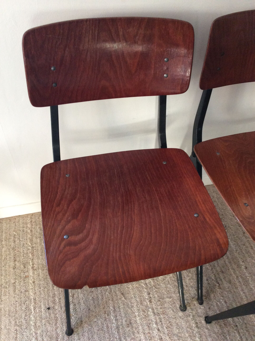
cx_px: 128
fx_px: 315
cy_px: 170
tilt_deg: -50.2
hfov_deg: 44.1
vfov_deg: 56.9
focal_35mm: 32
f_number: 2.4
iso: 125
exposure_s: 1/25
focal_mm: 3.3
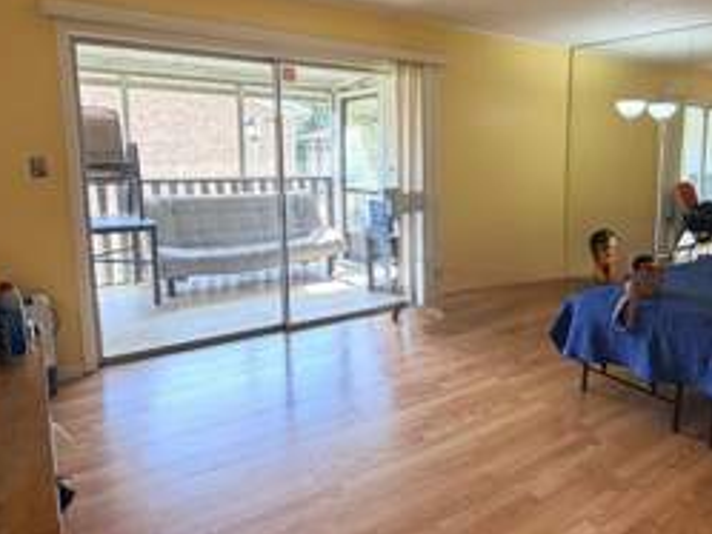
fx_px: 556
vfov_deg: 51.2
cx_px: 469
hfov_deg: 63.8
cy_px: 228
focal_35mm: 27
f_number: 2.2
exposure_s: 1/60
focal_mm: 2.22
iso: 200
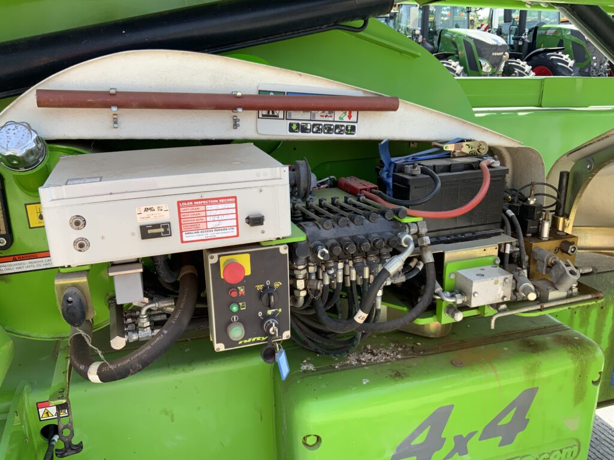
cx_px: 307
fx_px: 514
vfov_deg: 48.2
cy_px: 230
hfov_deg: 61.7
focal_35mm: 29
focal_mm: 3
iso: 16
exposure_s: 1/257
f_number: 1.8
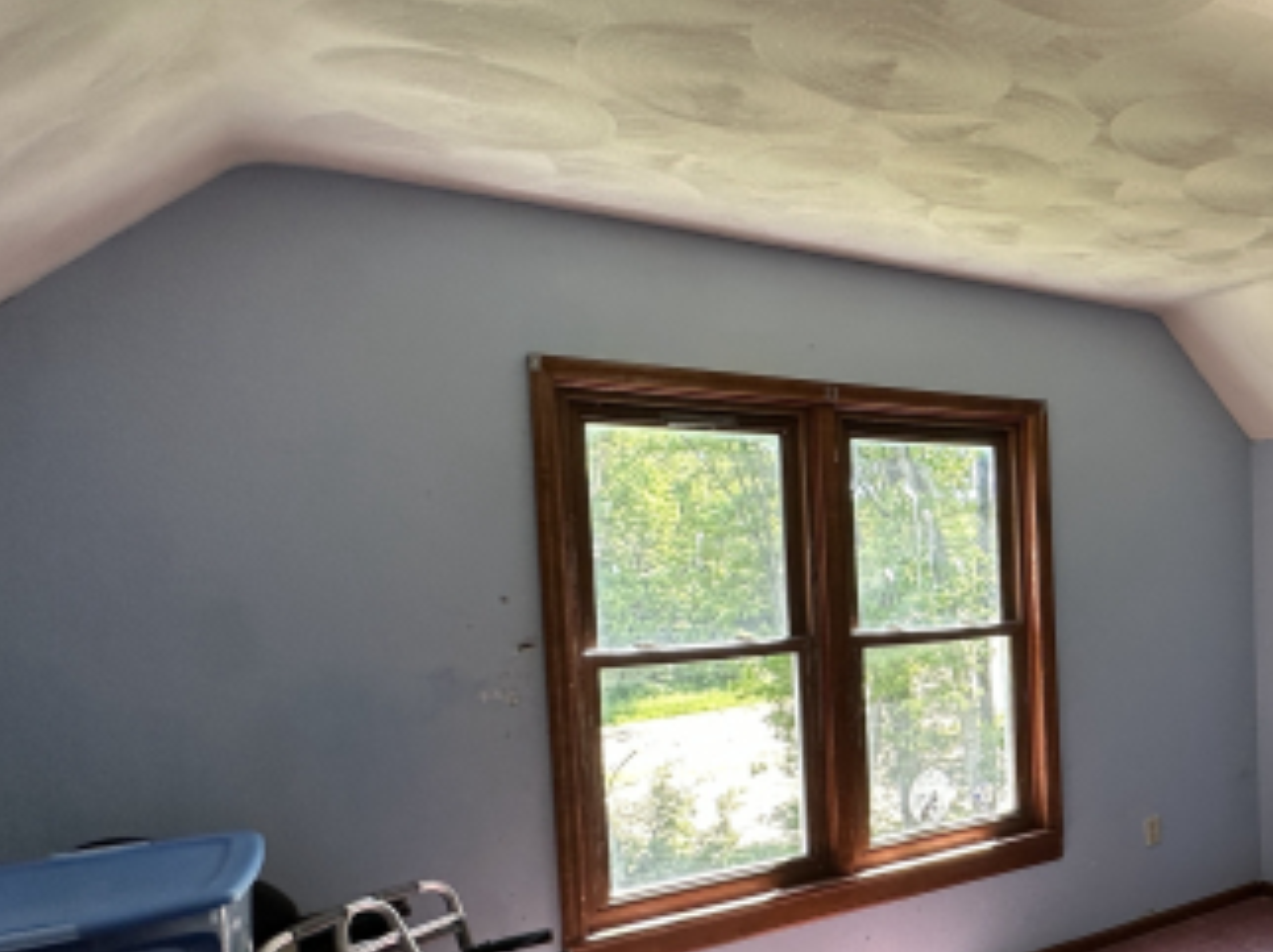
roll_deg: +1.5
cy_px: 600
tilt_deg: -2.0
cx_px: 1283
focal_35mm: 29
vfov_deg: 47.7
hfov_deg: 49.8
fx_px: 1066
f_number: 2.2
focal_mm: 2.22
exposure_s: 1/99
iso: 100
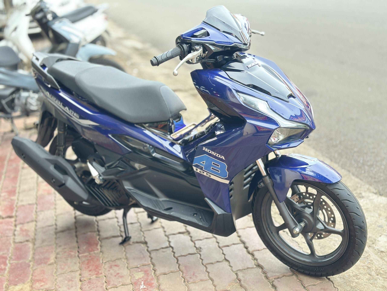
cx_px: 194
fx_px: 537
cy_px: 146
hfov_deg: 39.7
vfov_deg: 30.3
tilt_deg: -18.9
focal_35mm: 48
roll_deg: +9.9
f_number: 1.78
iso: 100
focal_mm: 6.86
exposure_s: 1/126
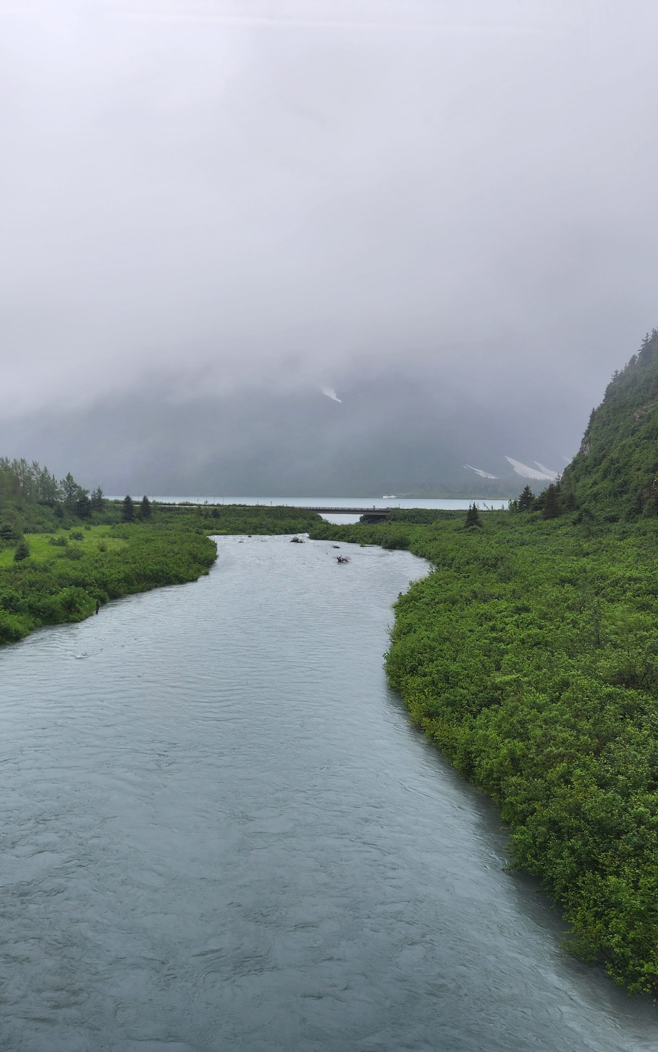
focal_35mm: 33
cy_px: 528
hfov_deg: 37.3
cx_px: 157
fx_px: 947
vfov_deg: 58.1
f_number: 1.8
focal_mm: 5.4
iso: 20
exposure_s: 1/373
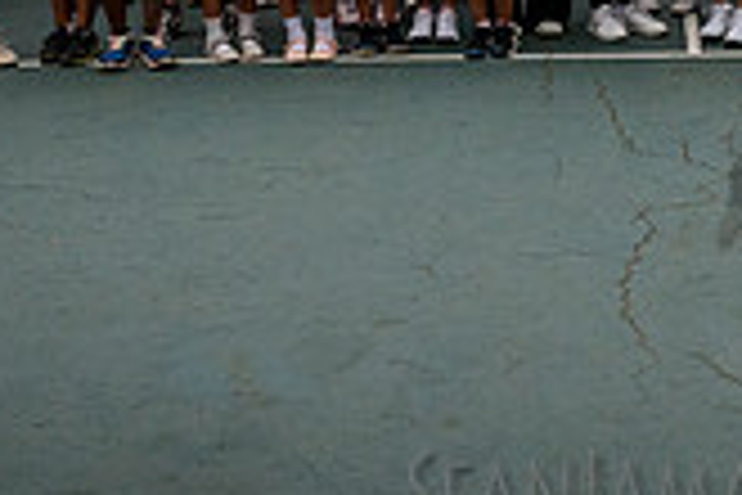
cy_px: -267
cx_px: 763
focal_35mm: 87
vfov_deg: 14.5
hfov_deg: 22.4
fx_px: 1793
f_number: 6.3
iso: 1600
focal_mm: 24
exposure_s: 1/1600
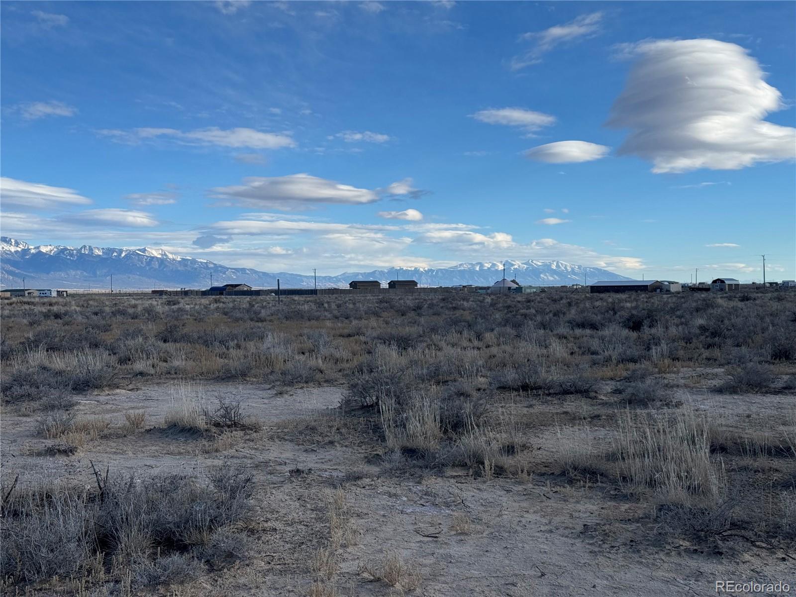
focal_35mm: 48
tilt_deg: -2.5
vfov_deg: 30.3
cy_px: 298
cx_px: 398
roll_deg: +1.6
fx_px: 1104
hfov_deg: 39.7
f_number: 1.78
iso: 64
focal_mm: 6.76
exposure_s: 1/4049
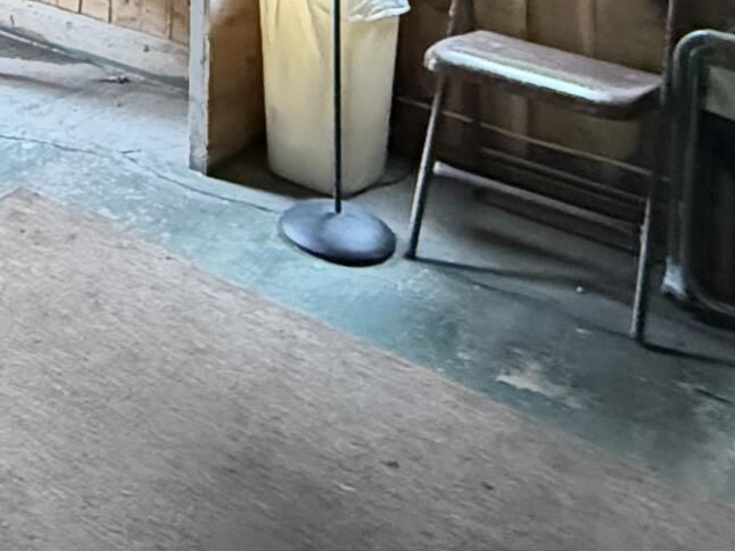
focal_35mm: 65
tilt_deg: +4.4
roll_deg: -0.2
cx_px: -105
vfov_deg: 16.4
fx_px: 1381
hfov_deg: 27.0
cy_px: -590
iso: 1600
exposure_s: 1/46
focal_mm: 2.22
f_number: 2.2
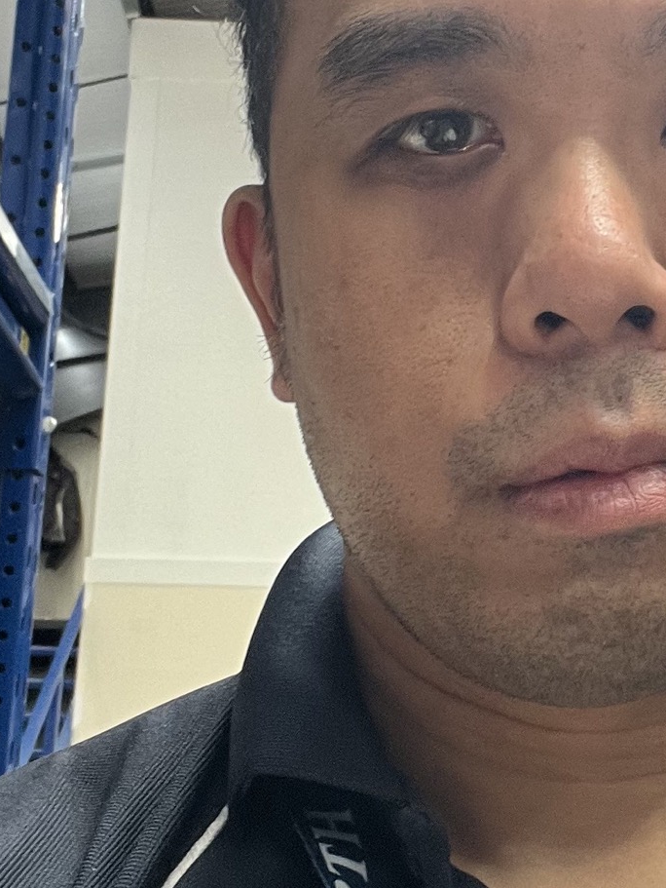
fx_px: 2025
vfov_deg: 24.7
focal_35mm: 79
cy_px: 405
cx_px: 561
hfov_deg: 18.5
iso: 125
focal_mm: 2.71
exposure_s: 1/60
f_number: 2.2
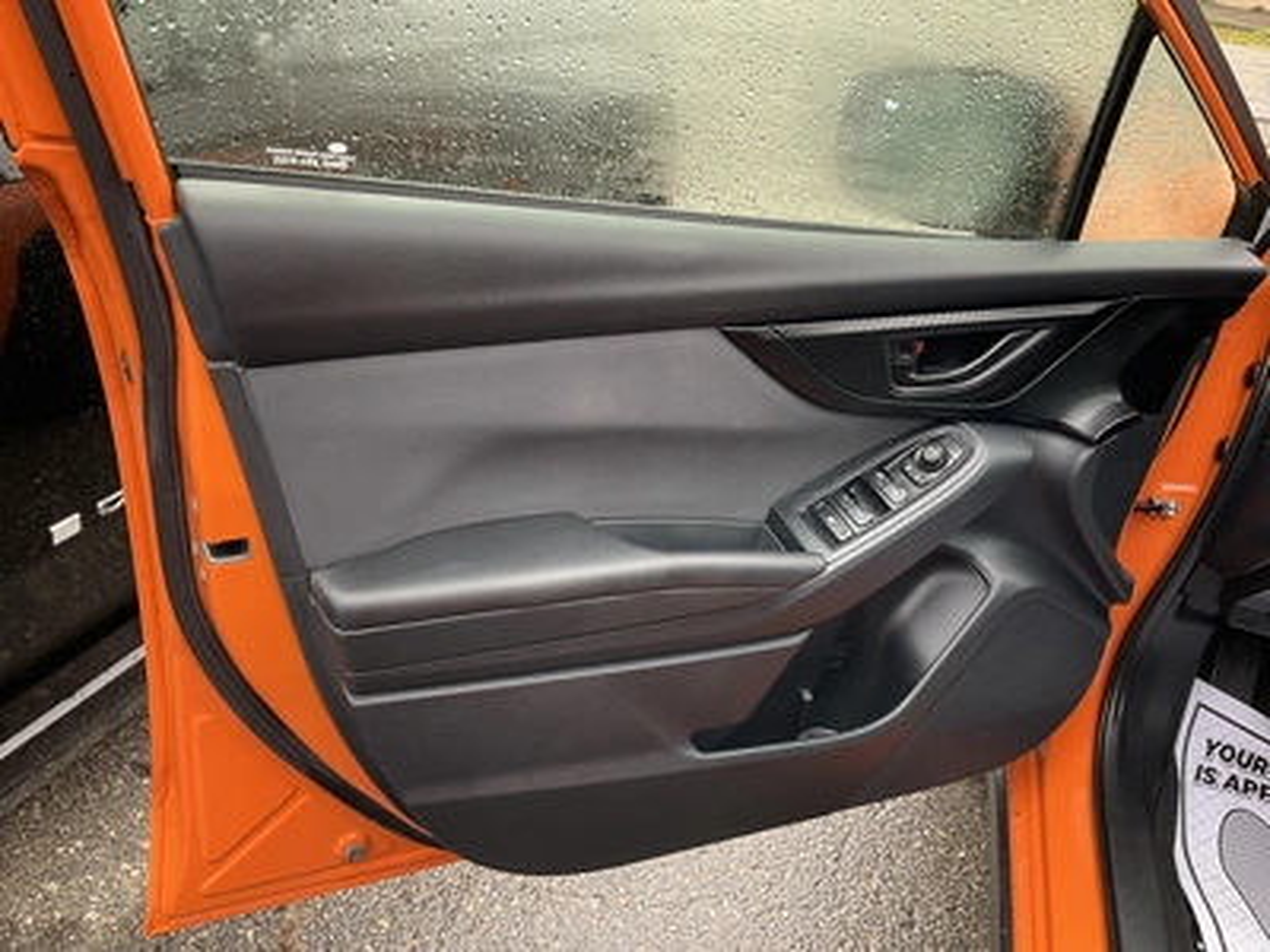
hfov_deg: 61.7
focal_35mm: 29
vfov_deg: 48.2
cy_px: 476
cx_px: 635
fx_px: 1064
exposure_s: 1/114
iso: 64
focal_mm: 3
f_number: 1.8
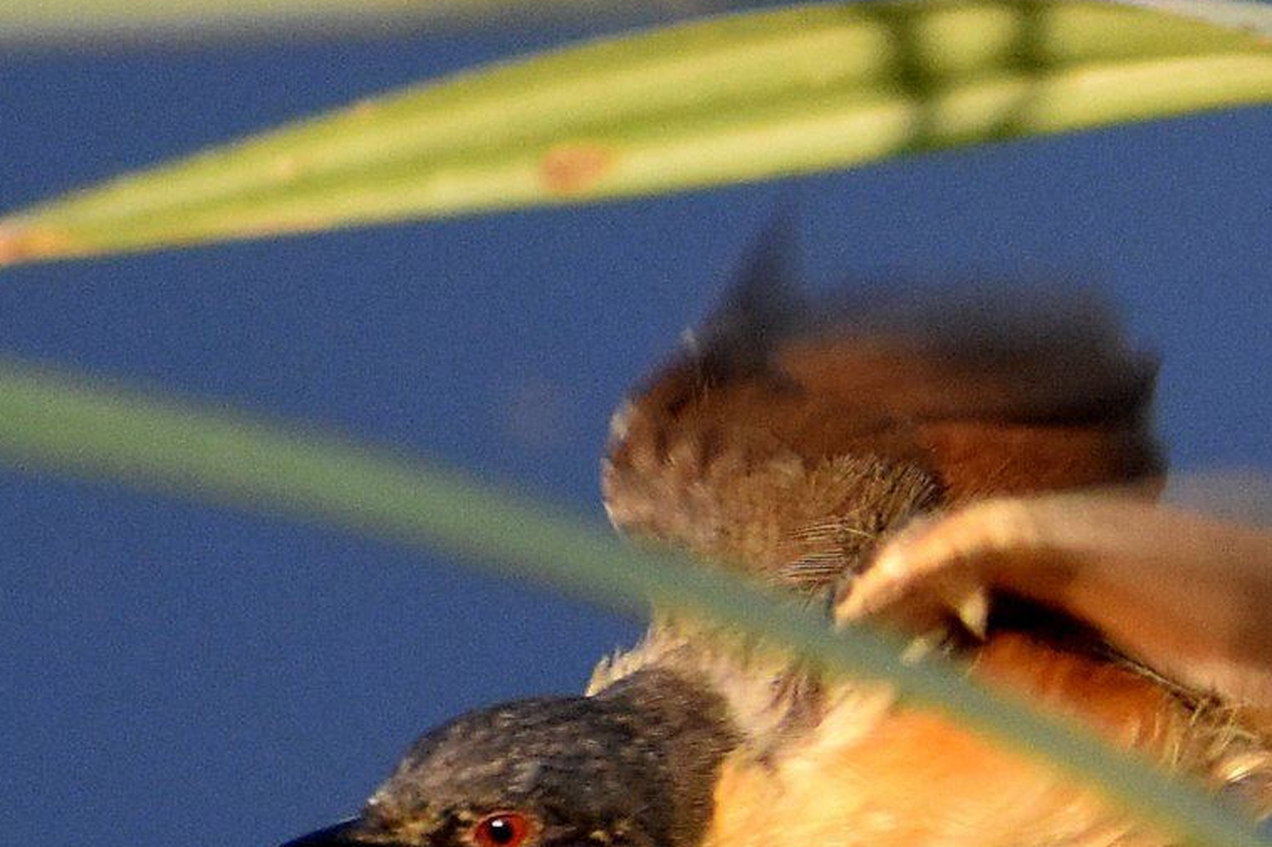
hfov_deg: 2.2
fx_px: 33557
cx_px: 928
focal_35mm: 950
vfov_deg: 1.4
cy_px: 870
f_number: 6.3
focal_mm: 300
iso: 1400
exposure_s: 1/1600
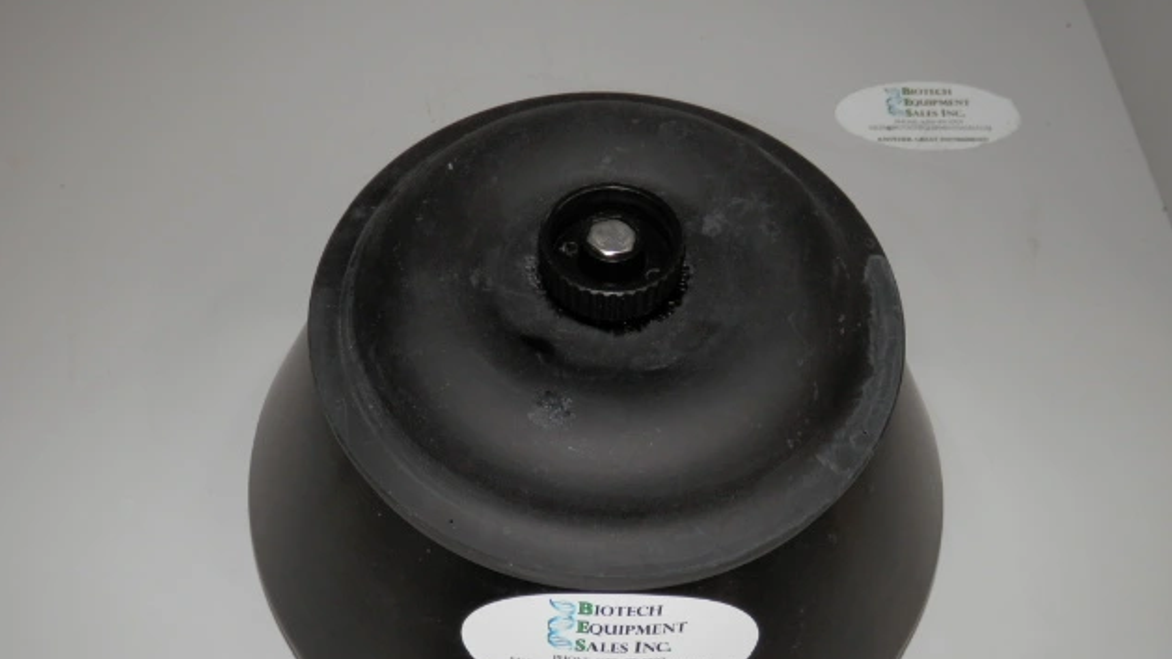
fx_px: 1274
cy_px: 430
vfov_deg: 28.9
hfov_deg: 49.4
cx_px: 594
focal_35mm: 41
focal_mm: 6.6
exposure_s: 1/60
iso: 100
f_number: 3.6
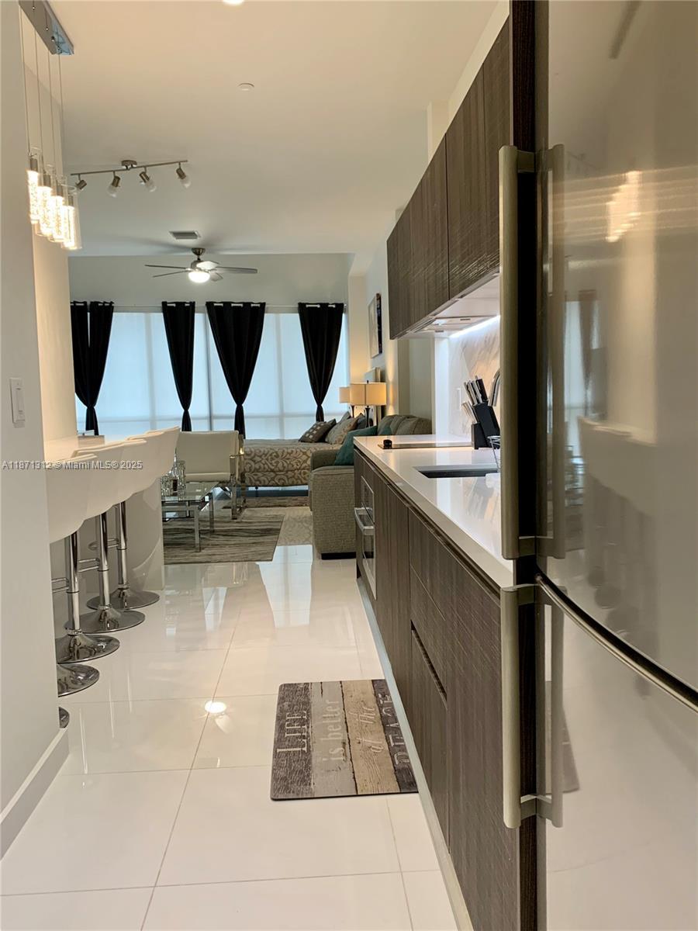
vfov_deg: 67.3
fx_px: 699
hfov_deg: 53.1
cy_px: 466
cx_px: 349
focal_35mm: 26
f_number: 1.8
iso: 80
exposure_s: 1/60
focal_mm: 4.25
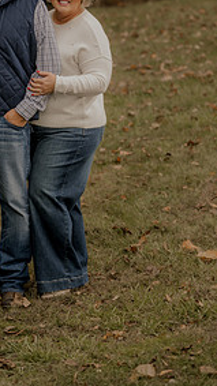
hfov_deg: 7.1
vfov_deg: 12.6
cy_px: 97
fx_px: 1741
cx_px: 27
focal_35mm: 170
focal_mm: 102
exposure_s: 1/125
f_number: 2.8
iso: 250
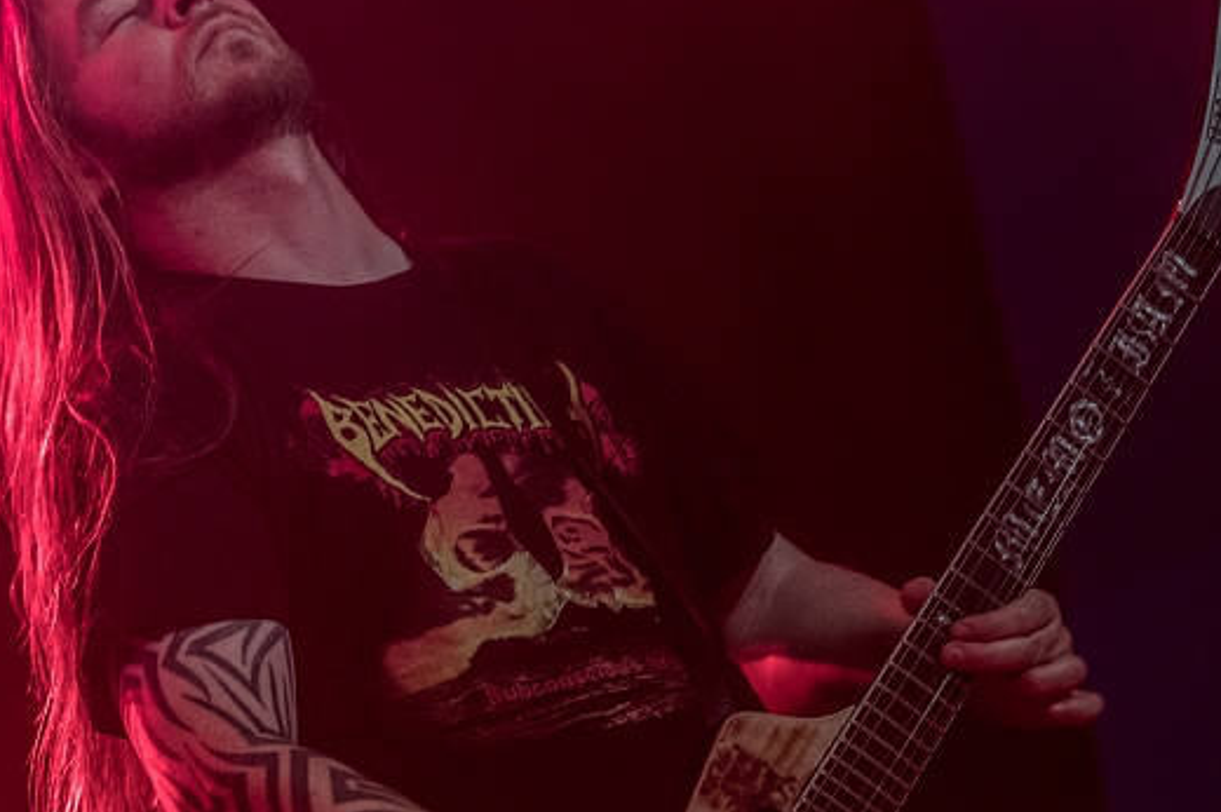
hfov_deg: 9.7
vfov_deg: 6.5
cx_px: 495
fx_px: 7186
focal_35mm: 212
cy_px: 307
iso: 1600
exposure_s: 1/100
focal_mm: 102
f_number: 2.8
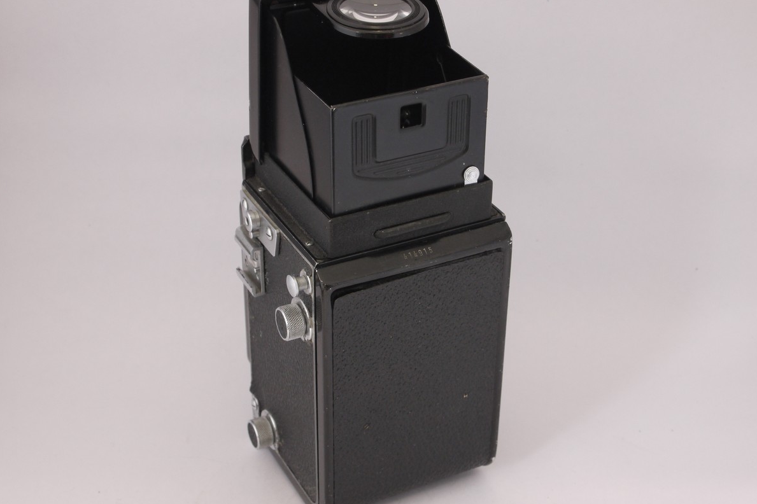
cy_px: 242
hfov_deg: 31.9
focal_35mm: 63
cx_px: 379
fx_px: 1324
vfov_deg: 21.6
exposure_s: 1/13
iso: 400
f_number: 9
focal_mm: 30
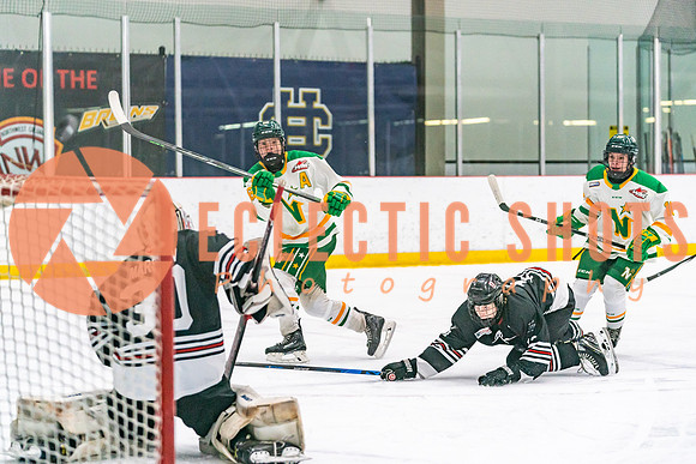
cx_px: 358
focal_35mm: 108
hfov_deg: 18.9
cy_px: 227
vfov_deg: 12.7
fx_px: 2094
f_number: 2.8
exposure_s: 1/1250
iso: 3200
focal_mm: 98
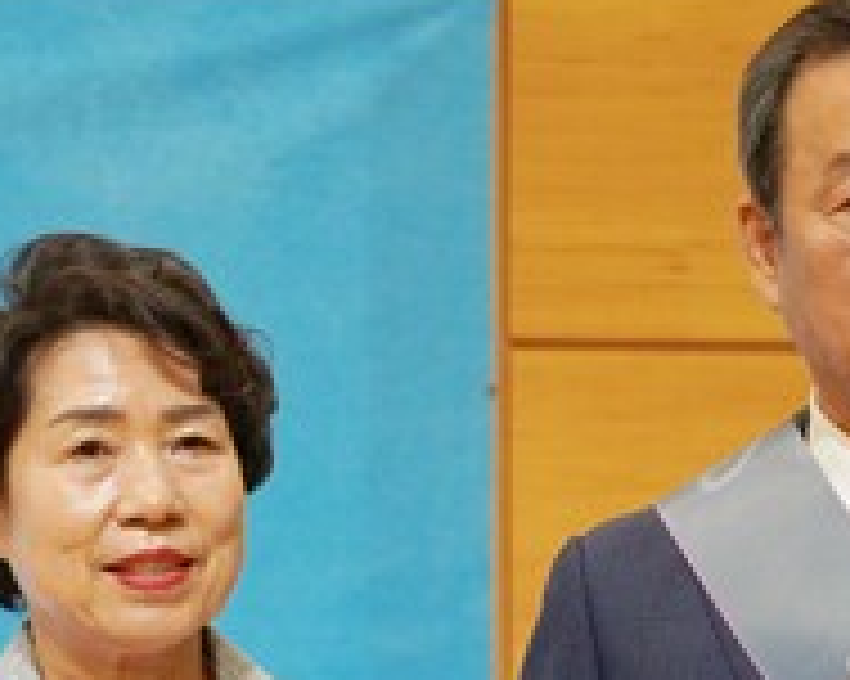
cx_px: 544
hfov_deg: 3.9
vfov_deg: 3.1
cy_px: 716
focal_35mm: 492
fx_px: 12371
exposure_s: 1/200
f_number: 5.6
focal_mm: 110
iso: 1600
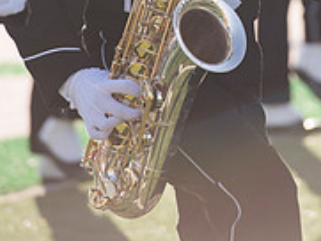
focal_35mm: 466
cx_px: 247
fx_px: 4324
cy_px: -145
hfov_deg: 4.2
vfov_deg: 3.2
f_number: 5
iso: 320
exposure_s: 1/800
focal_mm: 195
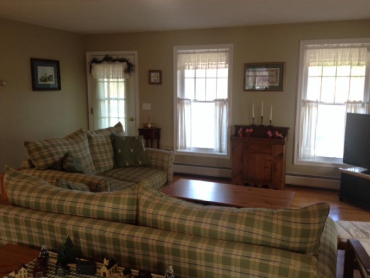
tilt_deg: -9.8
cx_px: 189
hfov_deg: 51.3
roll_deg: +0.5
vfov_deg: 39.7
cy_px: 141
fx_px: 385
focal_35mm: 36
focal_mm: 4.28
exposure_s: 1/20
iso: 100
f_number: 2.4
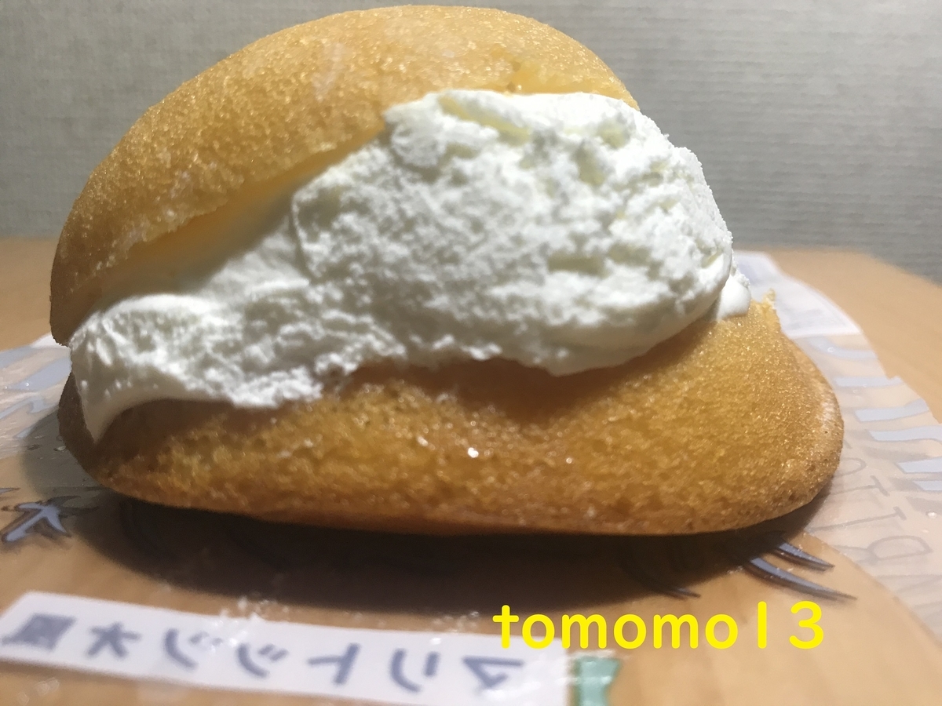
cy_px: 353
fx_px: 762
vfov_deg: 49.7
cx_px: 471
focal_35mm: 28
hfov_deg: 63.4
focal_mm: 3.99
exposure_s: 1/33
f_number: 1.8
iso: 32
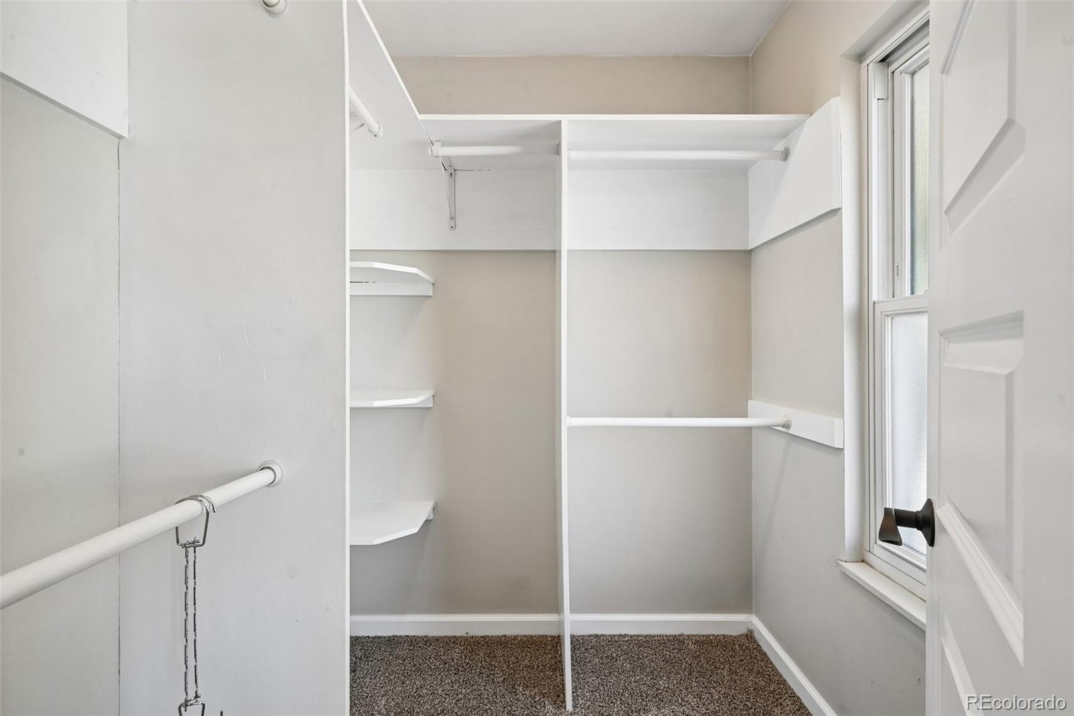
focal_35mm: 16
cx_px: 537
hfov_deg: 96.7
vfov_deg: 73.7
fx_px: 477
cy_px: 358
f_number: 10
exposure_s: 1/15
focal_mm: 16
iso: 400
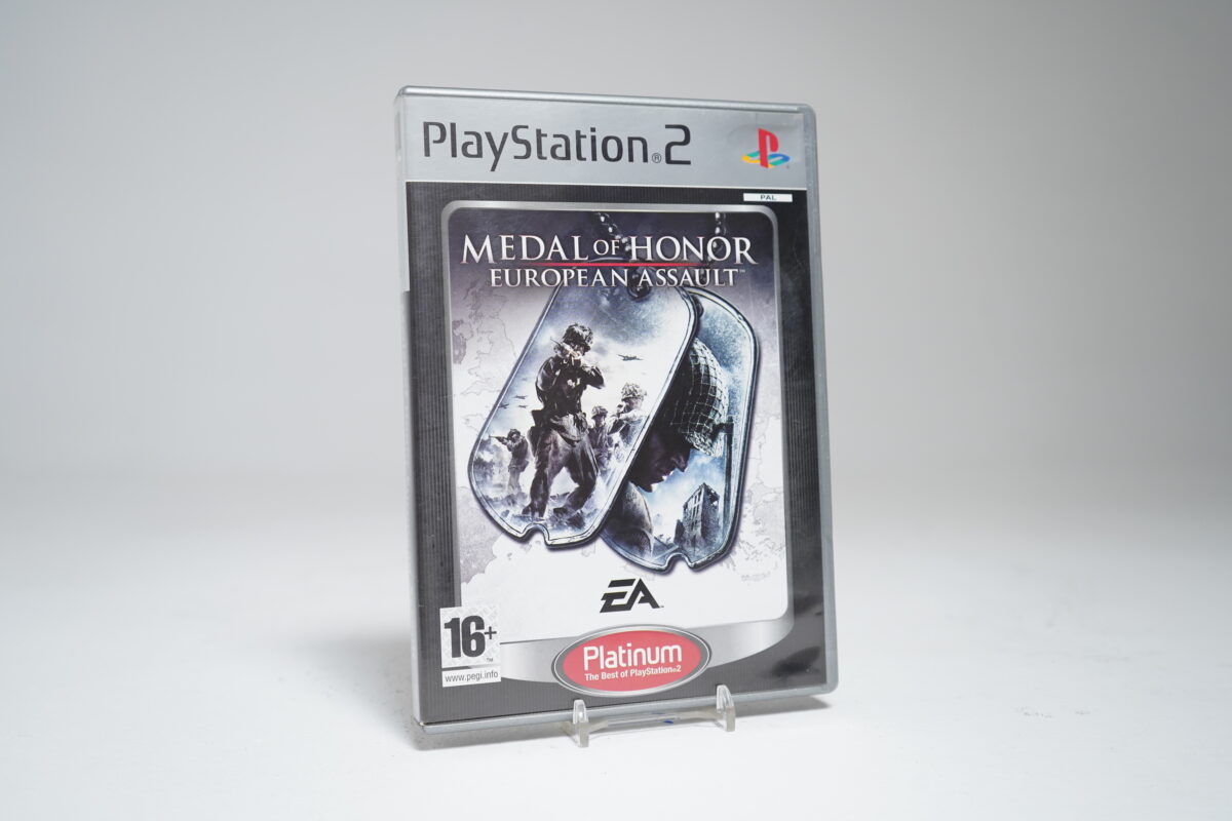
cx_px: 616
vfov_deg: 36.9
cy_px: 410
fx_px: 1232
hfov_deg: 53.1
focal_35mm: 36
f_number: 5
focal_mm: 36
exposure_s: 1/30
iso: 640
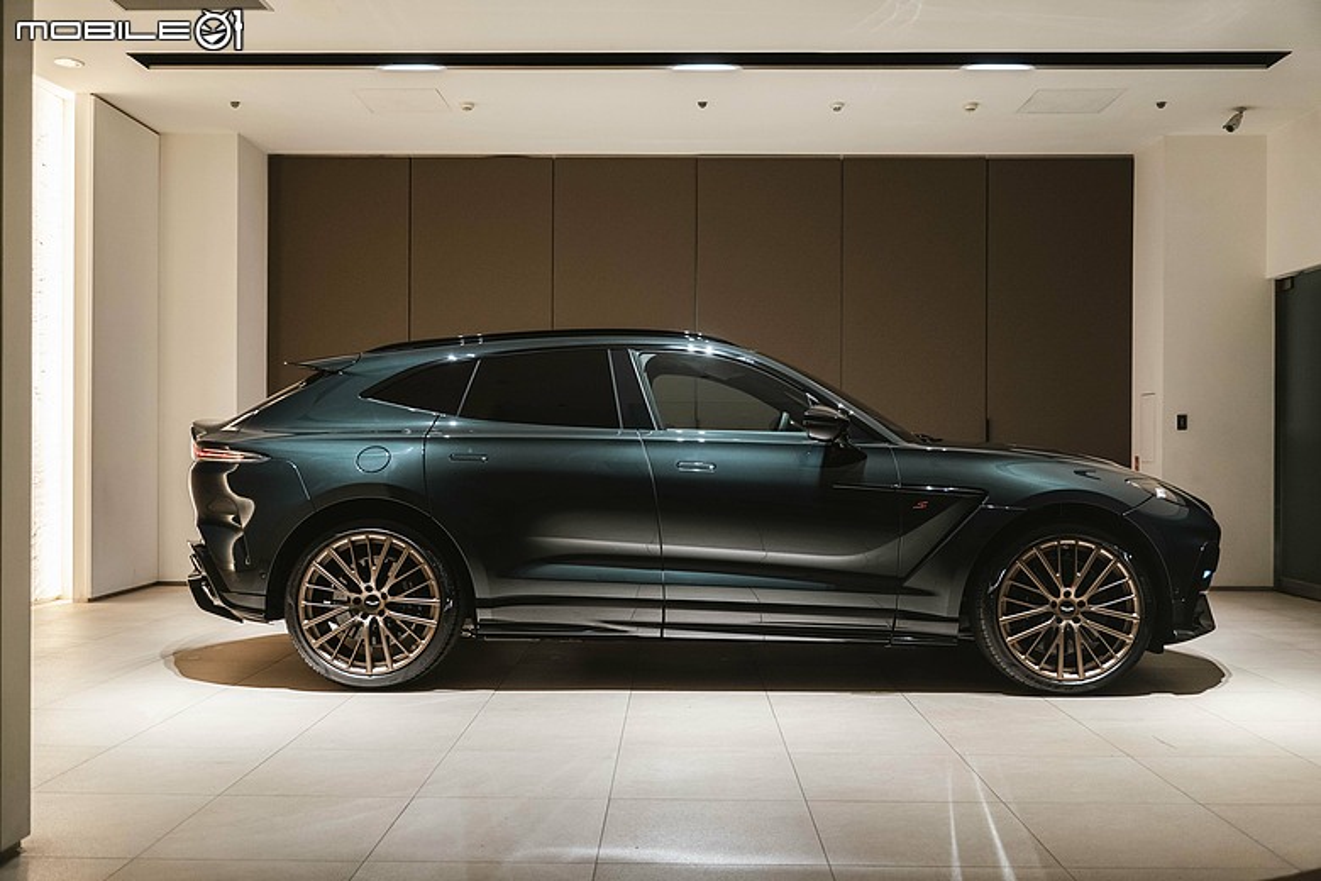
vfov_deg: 40.0
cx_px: 660
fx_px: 1211
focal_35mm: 33
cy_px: 440
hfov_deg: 57.2
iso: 1250
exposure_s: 1/25
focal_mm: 33
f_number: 3.2
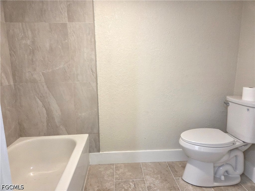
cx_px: 128
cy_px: 96
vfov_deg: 58.9
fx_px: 169
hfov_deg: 73.9
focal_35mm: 23
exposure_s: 1/120
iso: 320
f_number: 1.8
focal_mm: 5.4
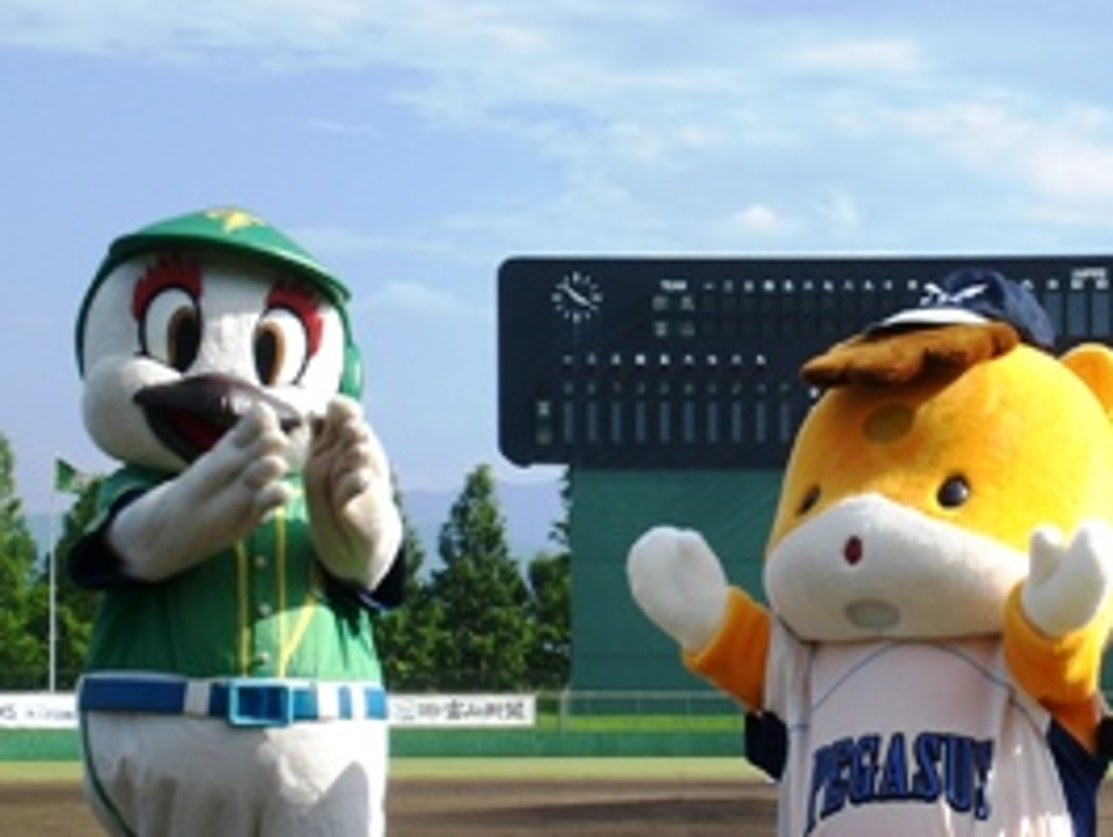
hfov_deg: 18.4
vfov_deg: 13.9
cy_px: 686
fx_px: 3411
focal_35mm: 106
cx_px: 879
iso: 50
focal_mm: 10.4
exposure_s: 1/250
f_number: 5.7
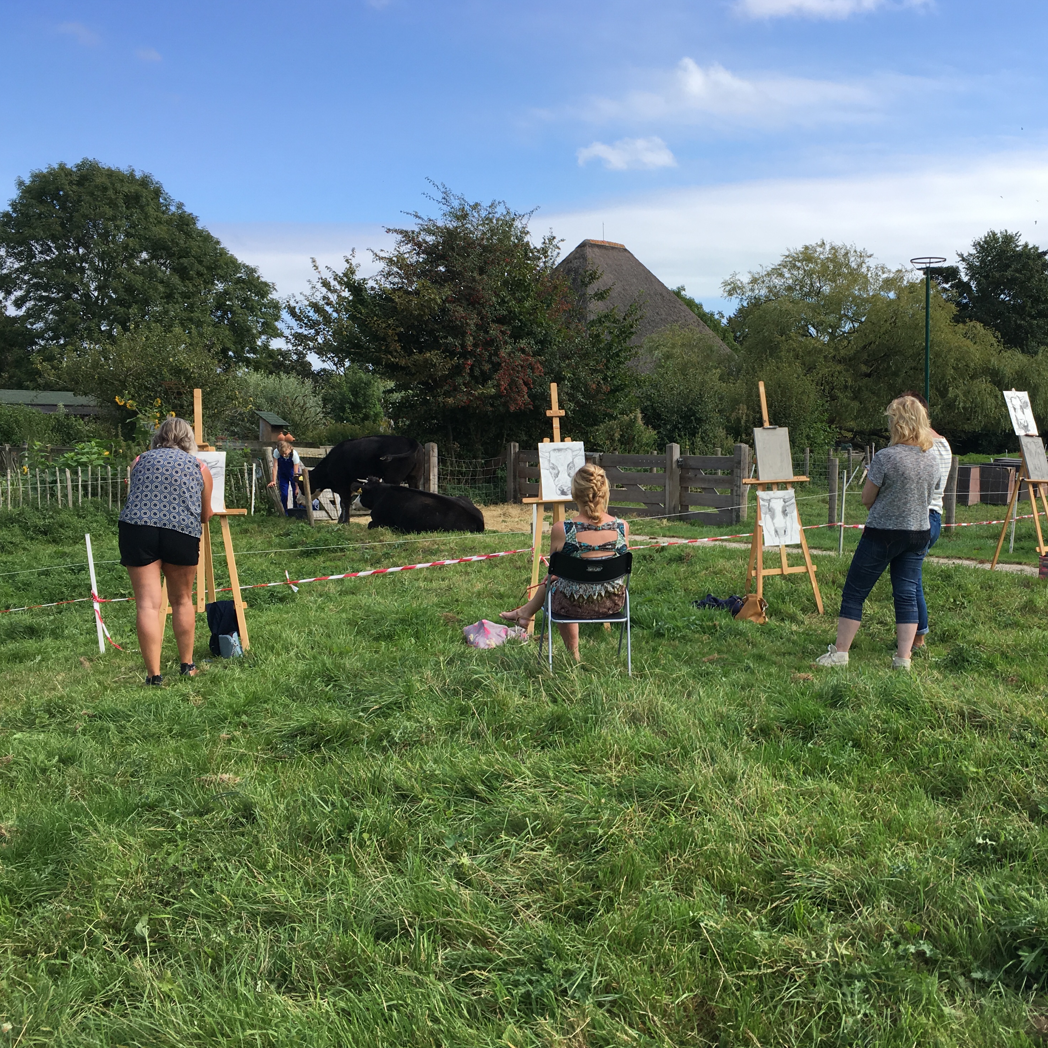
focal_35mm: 35
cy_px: 518
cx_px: 676
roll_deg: -0.7
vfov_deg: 47.2
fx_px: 1199
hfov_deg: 46.7
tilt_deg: -4.5
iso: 25
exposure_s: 1/864
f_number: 2.2
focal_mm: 4.15
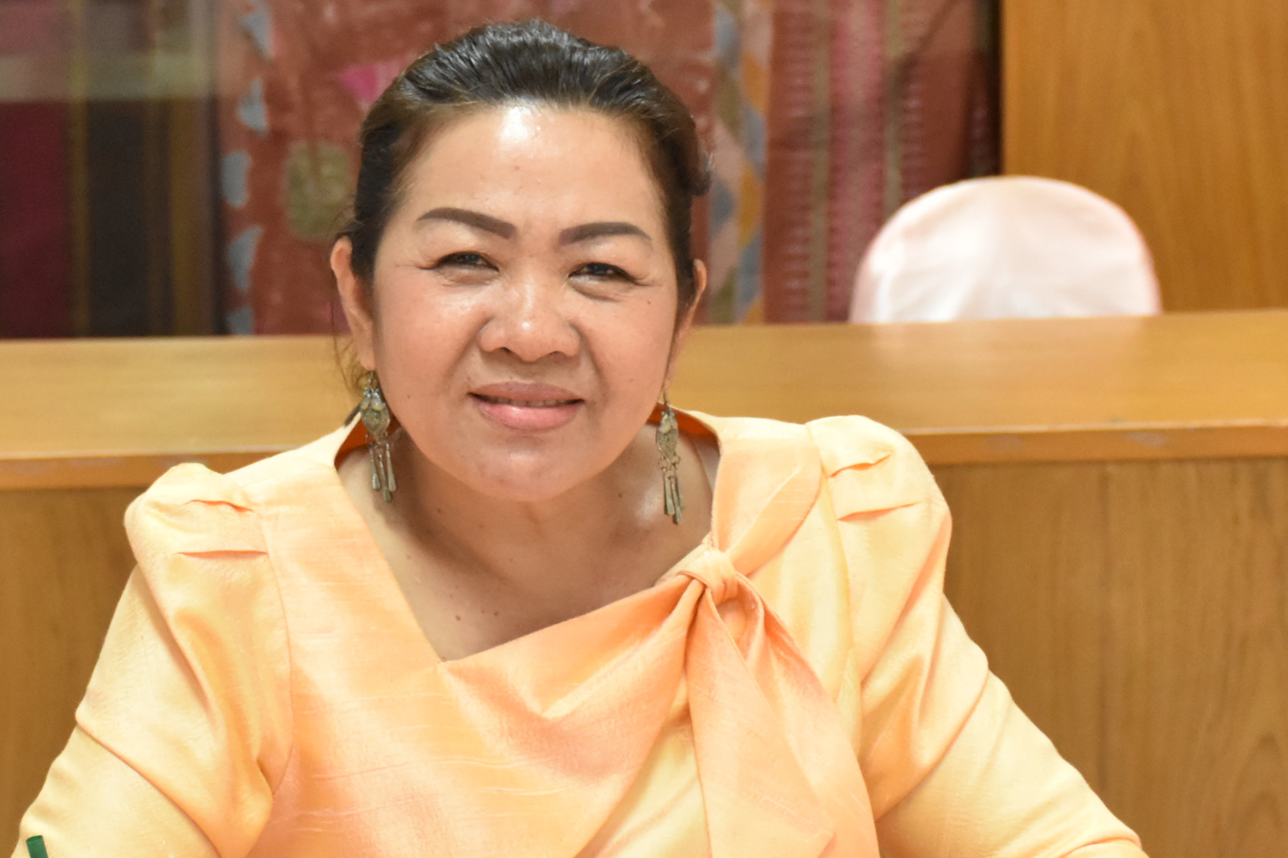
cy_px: 388
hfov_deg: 13.4
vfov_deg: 9.0
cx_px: 542
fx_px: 5473
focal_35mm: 153
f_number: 5
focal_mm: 48
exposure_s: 1/100
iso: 3200
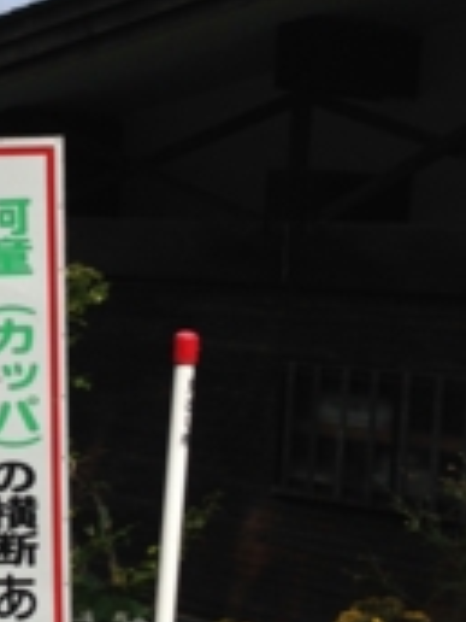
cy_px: 358
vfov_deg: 20.4
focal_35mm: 96
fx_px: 1723
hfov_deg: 14.6
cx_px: -164
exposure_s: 1/2262
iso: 50
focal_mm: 4.12
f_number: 2.4
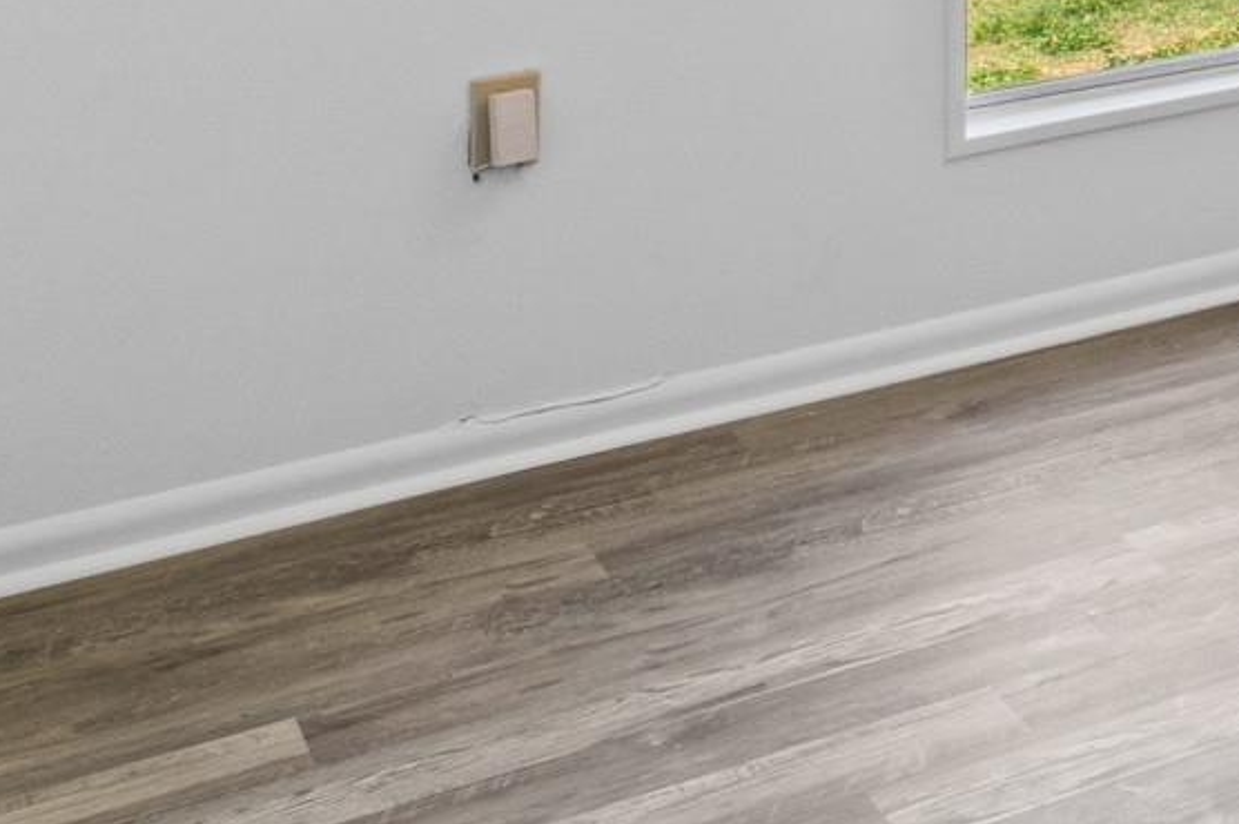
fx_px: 2786
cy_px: -630
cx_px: 2632
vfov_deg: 14.8
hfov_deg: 16.8
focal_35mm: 81
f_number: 9
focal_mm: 12
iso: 250
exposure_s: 1/10
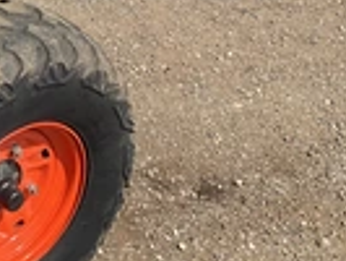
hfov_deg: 21.2
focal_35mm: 87
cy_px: -86
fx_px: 870
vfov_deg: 16.0
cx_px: -49
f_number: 1.8
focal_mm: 3
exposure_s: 1/1168
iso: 25
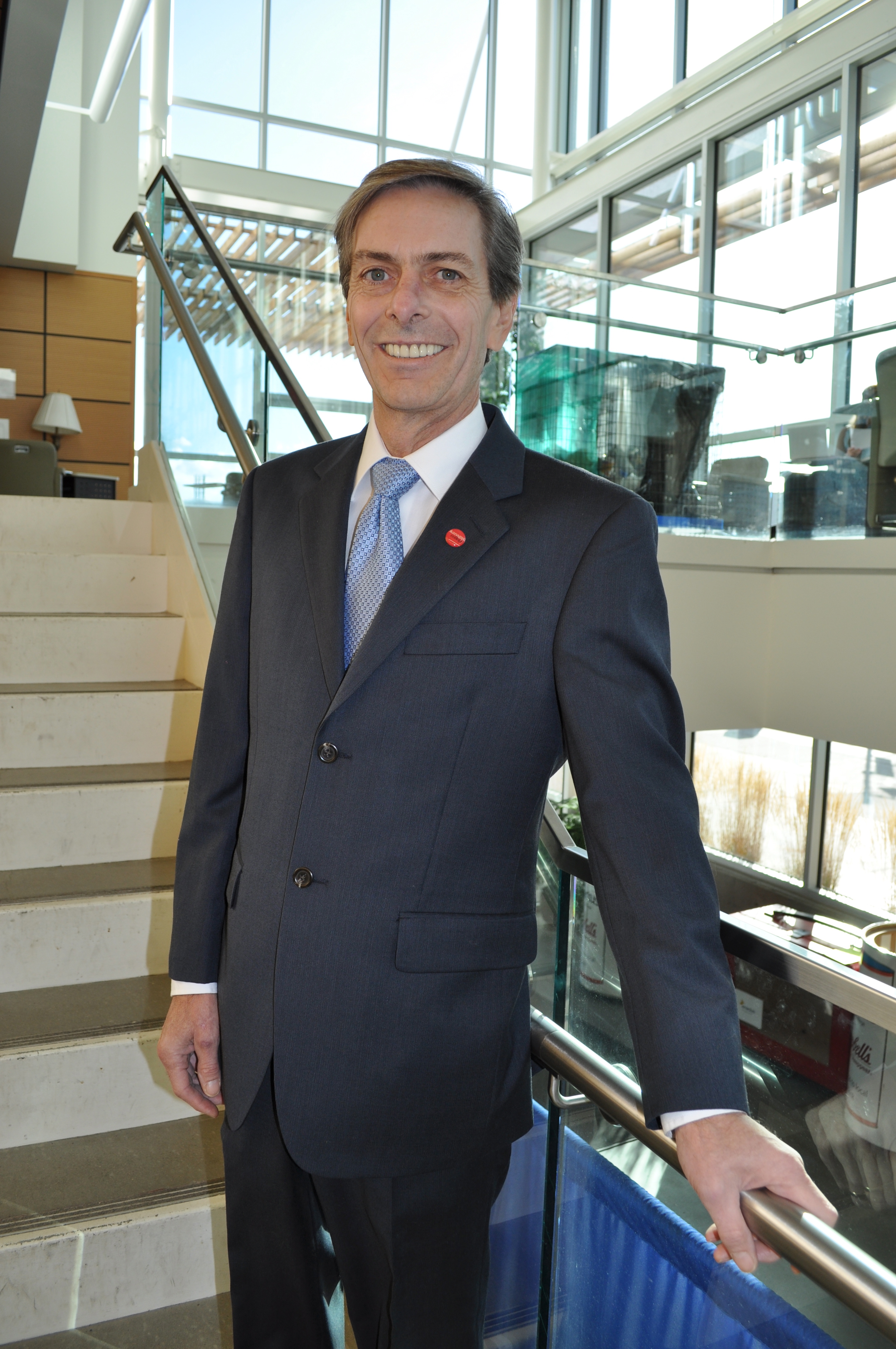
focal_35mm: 27
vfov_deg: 67.4
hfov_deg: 47.8
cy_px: 674
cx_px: 448
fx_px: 1011
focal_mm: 18
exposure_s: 1/200
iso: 200
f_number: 5
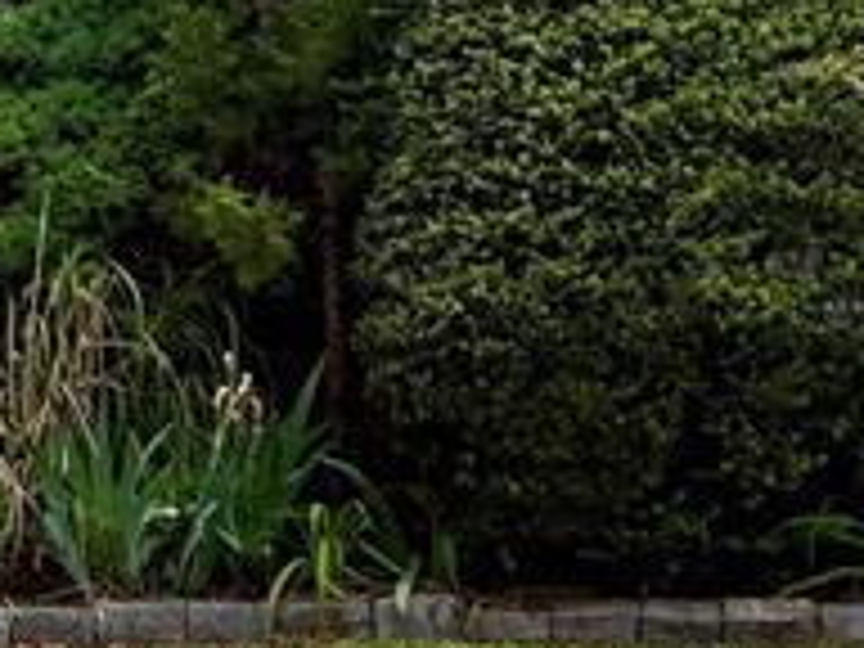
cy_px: -405
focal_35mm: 139
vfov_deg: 10.2
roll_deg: -0.1
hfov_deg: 14.2
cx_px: 576
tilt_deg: +8.2
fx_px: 3469
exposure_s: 1/1484
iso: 64
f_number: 1.6
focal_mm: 5.96
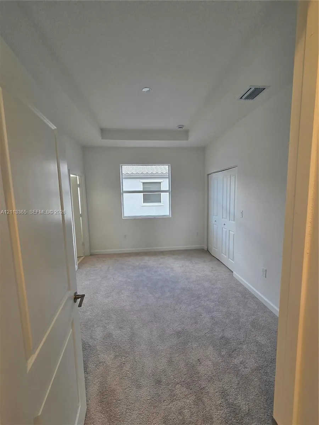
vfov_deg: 106.2
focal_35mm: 13
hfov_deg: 89.9
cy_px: 212
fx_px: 160
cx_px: 160
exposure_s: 1/120
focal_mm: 2.2
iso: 160
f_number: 2.2
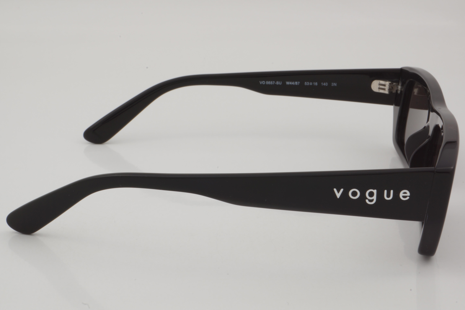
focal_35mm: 75
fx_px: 969
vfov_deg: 18.2
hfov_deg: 27.0
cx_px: 232
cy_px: 155
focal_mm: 50
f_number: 32
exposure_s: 1/3
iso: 100
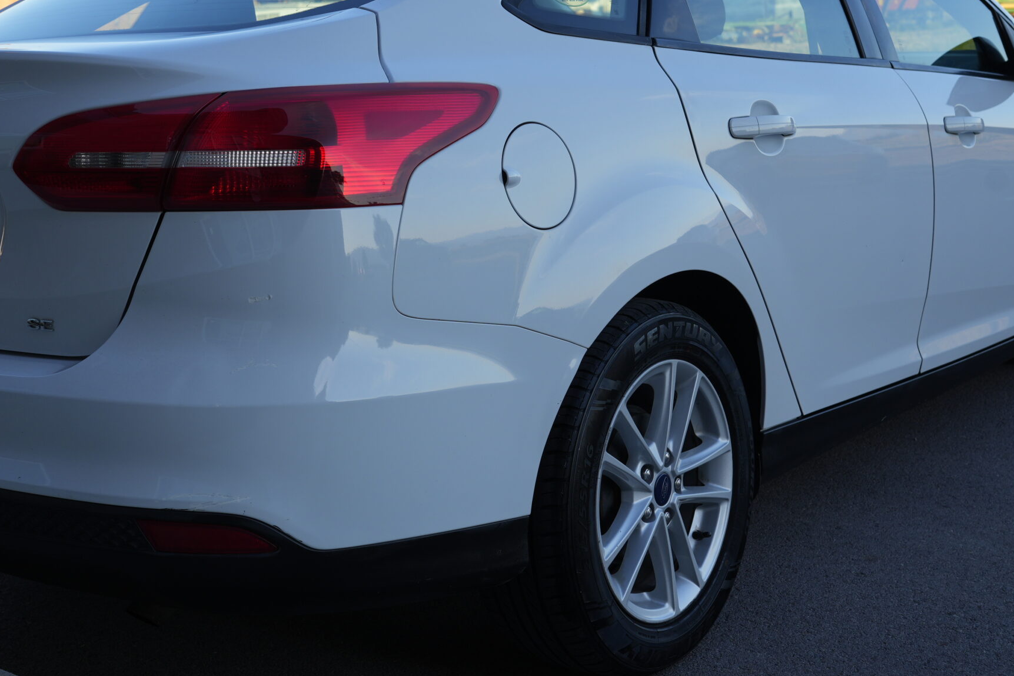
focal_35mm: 52
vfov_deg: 25.8
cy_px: 214
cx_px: 457
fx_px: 1465
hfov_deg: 38.1
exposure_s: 1/160
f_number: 5.6
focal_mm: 35
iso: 160
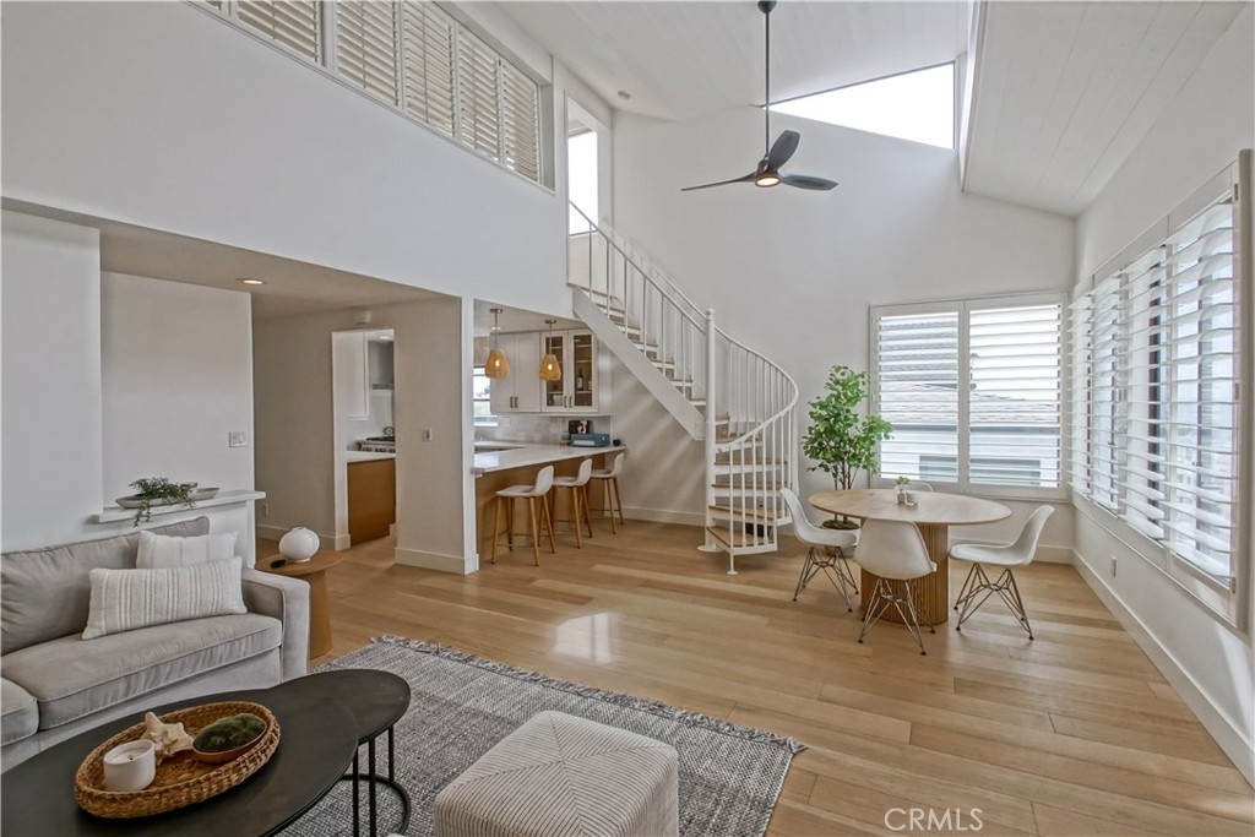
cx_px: 628
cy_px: 418
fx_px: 523
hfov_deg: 100.4
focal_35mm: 15
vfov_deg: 77.3
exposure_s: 1/60
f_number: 8
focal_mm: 10
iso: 400
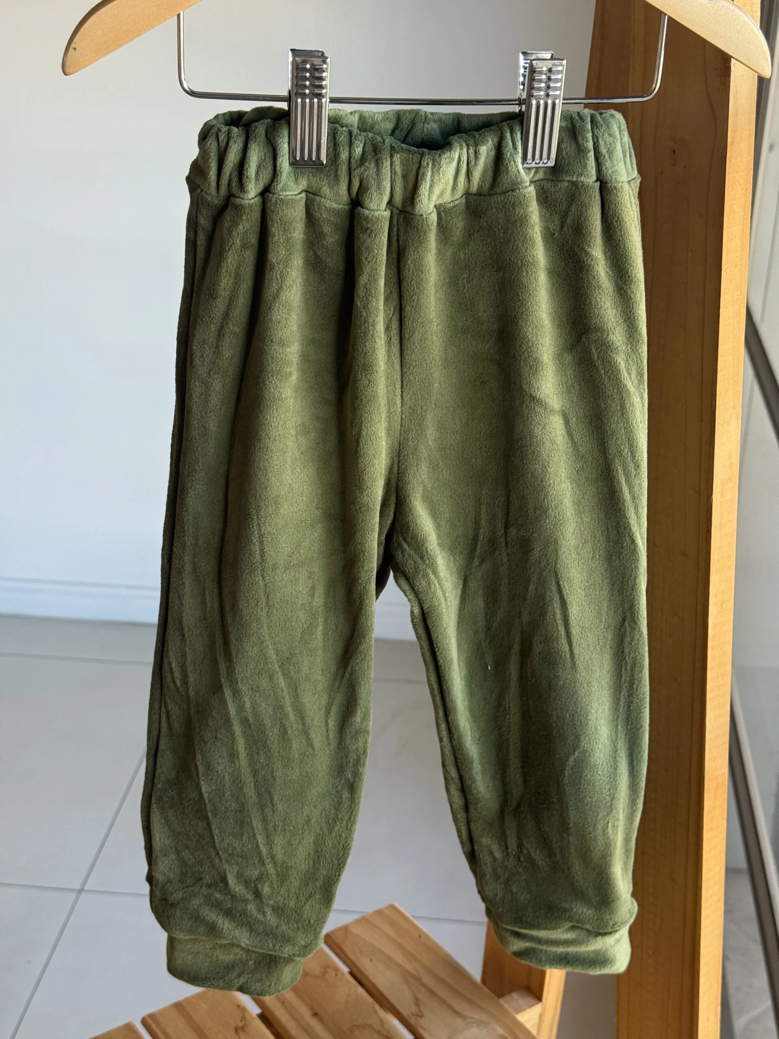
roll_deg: -1.1
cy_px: 520
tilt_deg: -24.8
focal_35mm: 48
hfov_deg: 30.3
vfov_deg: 39.7
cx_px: 390
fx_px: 1440
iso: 125
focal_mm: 6.76
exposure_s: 1/221
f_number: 1.78
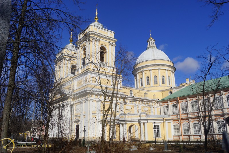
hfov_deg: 61.9
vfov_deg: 43.6
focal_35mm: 30
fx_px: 191
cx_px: 114
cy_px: 76
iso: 100
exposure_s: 1/400
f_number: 13
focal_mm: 20
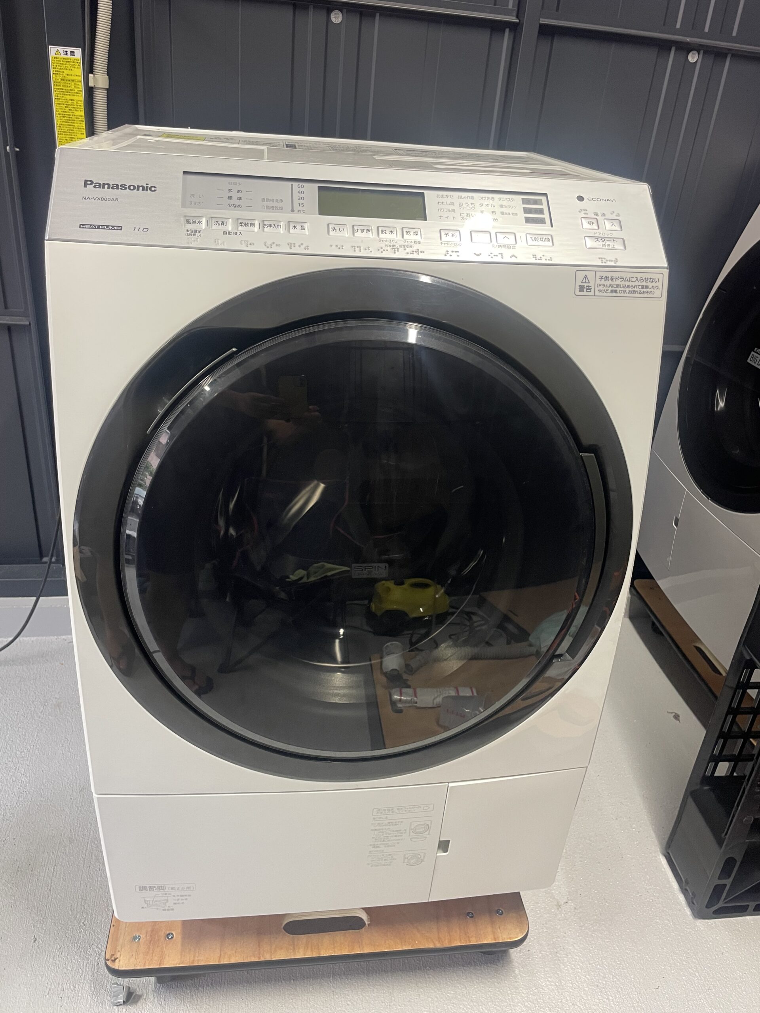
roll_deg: -6.6
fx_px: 761
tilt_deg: -27.4
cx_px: 380
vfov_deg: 67.3
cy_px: 506
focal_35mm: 26
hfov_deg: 53.1
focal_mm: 4.2
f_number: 1.6
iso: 100
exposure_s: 1/50
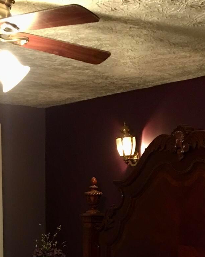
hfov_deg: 20.9
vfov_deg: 23.4
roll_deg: -1.4
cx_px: 80
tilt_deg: -11.3
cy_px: 322
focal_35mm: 73
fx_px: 554
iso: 100
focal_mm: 4.15
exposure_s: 1/8
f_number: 2.2
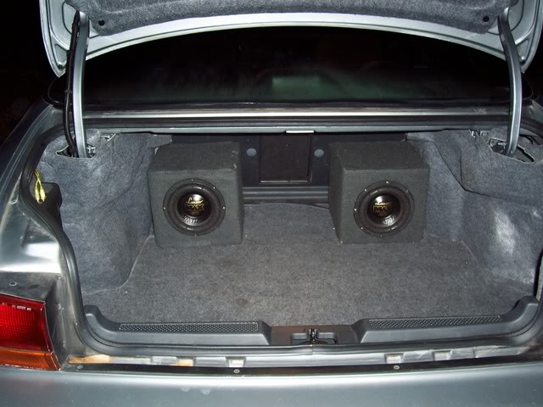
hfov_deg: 50.1
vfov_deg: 38.7
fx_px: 580
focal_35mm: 37
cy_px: 204
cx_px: 272
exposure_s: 1/60
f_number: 2.8
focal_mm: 5.6
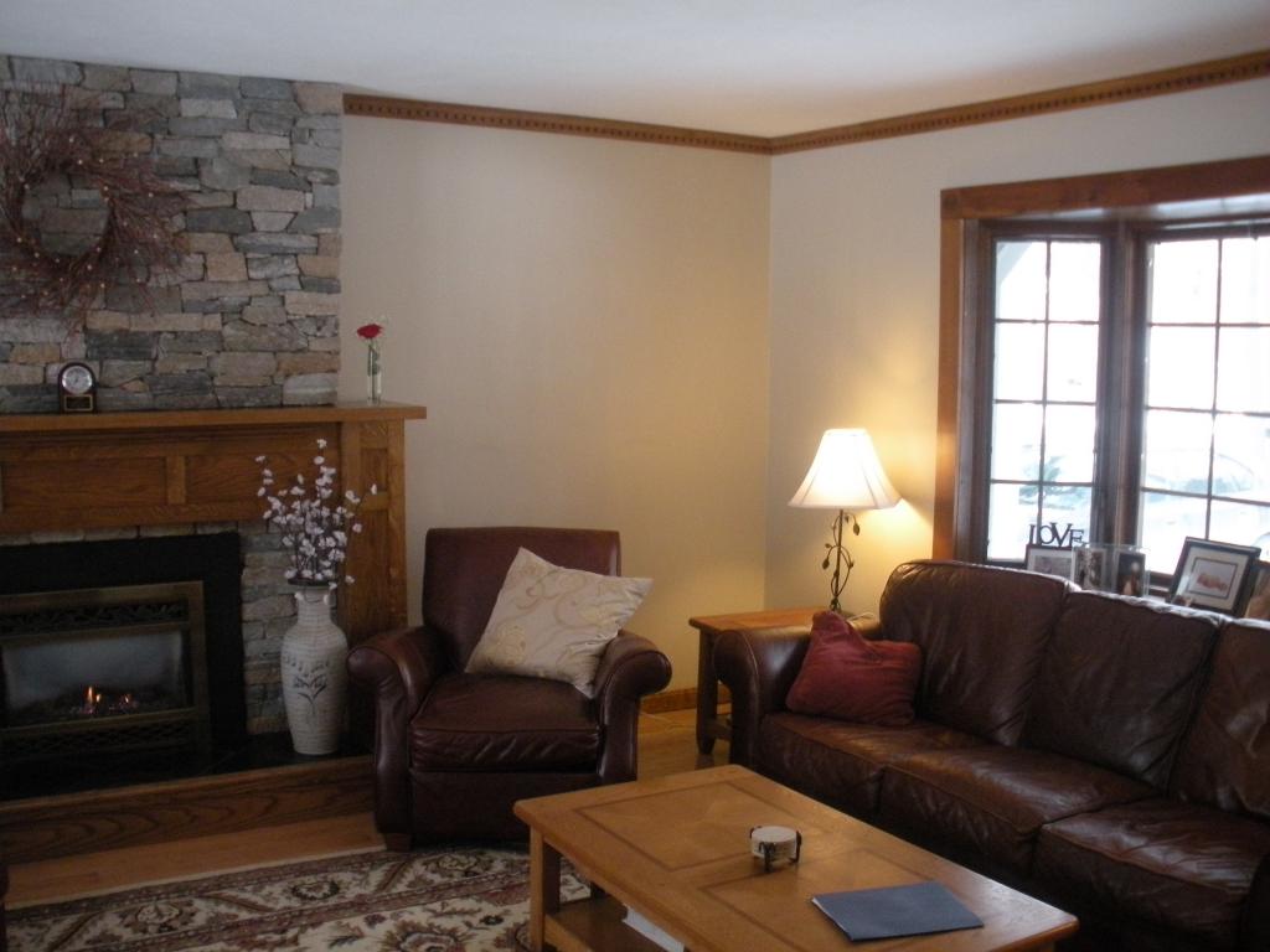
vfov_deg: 40.7
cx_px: 635
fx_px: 1284
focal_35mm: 35
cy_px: 476
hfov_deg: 52.6
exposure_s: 1/51.3
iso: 400
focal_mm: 6.3
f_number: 3.5
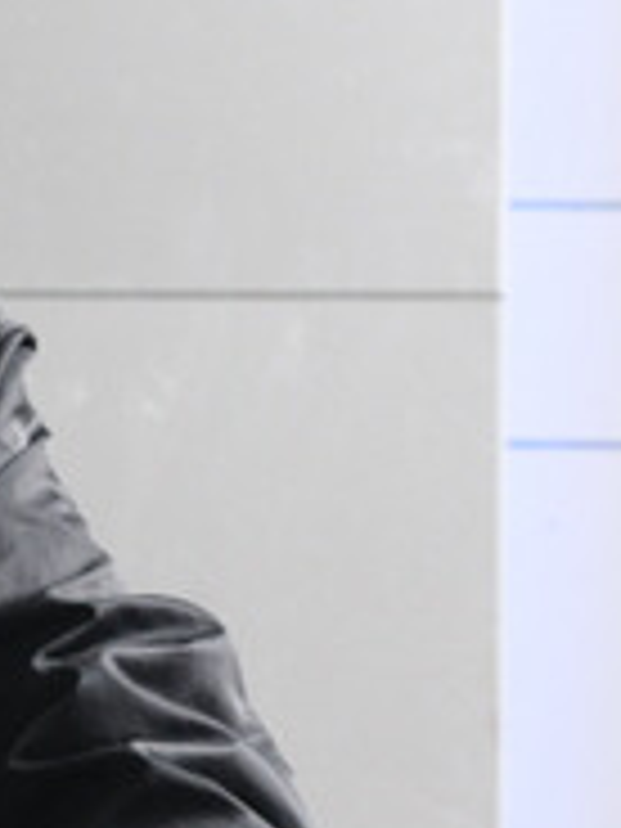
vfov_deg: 7.6
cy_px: 412
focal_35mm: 261
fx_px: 6243
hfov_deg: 5.6
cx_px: -675
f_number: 4.5
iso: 800
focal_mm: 52
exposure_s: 1/60
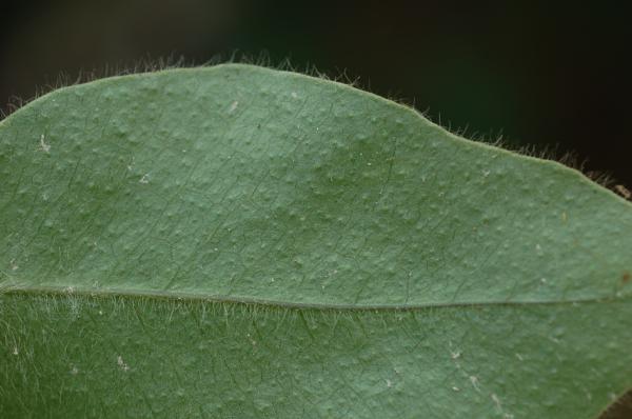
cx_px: 316
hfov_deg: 22.7
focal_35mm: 90
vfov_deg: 15.1
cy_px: 210
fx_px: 1577
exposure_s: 1/200
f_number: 5.6
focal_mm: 60
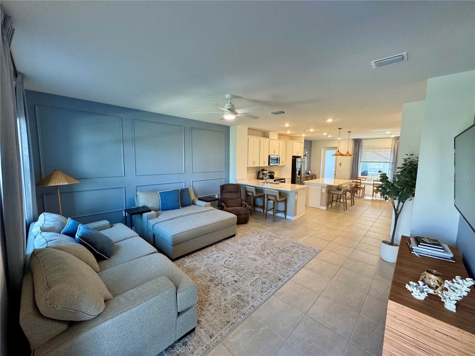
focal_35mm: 14
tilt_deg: -6.2
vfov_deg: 85.7
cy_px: 178
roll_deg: -1.4
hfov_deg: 102.1
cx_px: 238
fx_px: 192
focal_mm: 2.22
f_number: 2.2
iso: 250
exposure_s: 1/120
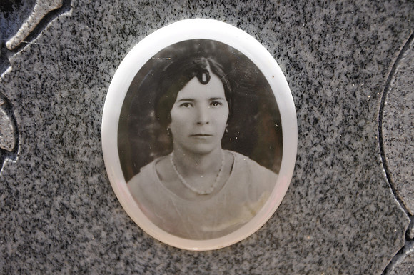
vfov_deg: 11.4
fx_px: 1378
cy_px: 138
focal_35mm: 120
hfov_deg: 17.1
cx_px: 207
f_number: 5.6
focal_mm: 80
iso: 200
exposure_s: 1/125
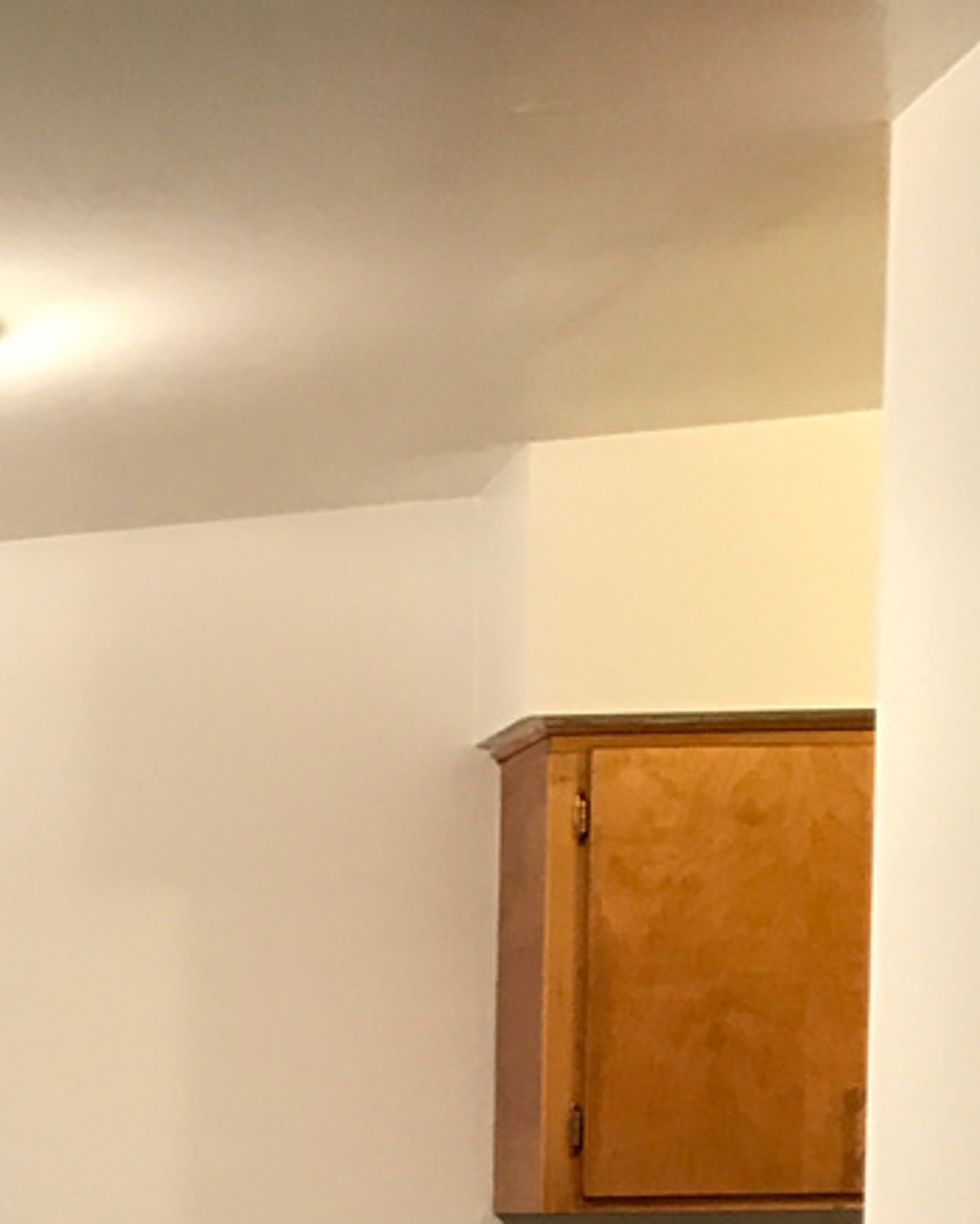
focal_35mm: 96
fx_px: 3478
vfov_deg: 18.3
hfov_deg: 15.2
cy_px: 1675
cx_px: -361
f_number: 1.8
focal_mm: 3.99
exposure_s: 1/24
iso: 40
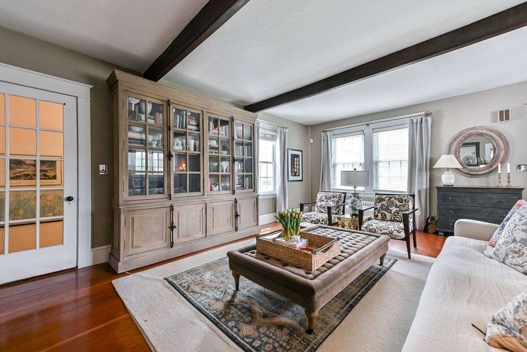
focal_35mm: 14
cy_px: 176
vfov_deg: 81.2
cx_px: 264
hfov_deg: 104.2
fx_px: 205
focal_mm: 14
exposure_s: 1/60
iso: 1600
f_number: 9
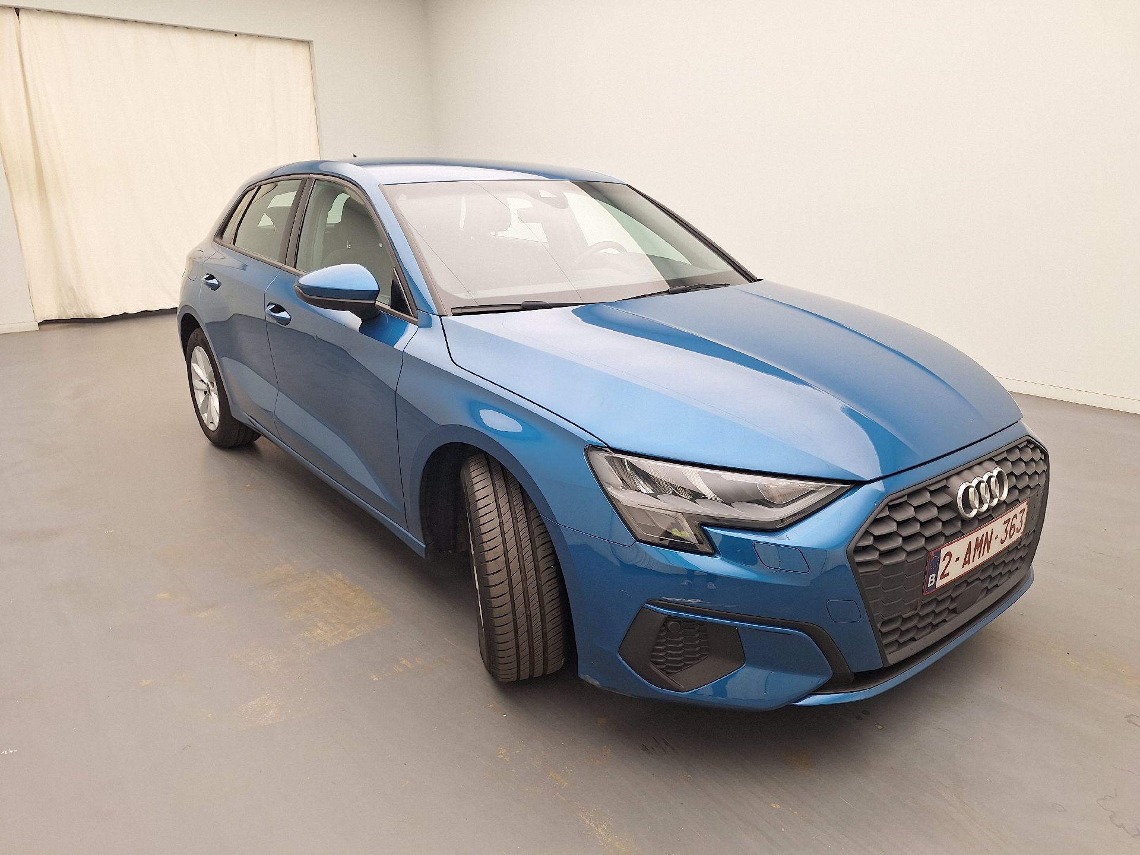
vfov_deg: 58.9
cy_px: 428
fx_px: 757
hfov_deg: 73.9
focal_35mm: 23
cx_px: 570
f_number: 1.8
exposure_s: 1/50
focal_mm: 5.54
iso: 40
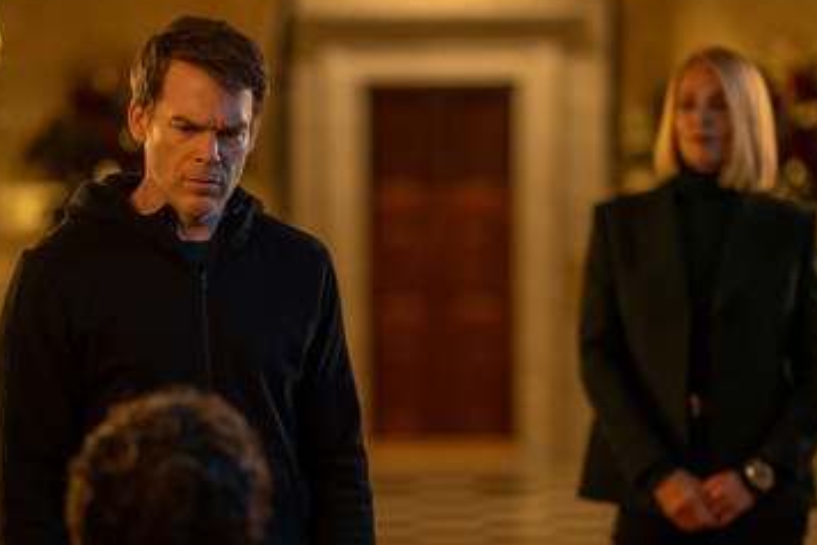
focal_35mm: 119
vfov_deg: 11.5
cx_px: 378
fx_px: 2700
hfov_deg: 17.2
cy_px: 349
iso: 800
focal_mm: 85
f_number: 1.4
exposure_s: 1/160
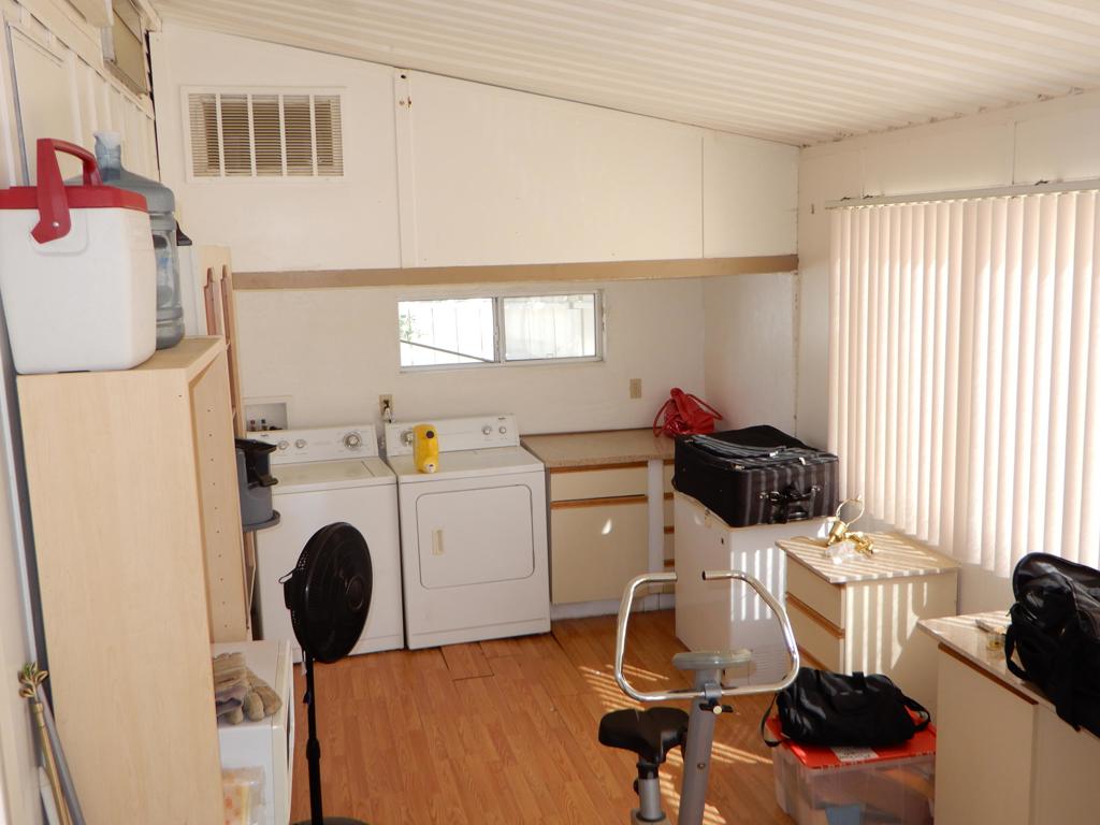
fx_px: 1112
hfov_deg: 52.6
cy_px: 412
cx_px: 550
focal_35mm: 35
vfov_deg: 40.7
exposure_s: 1/60
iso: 110
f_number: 4
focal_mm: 6.2
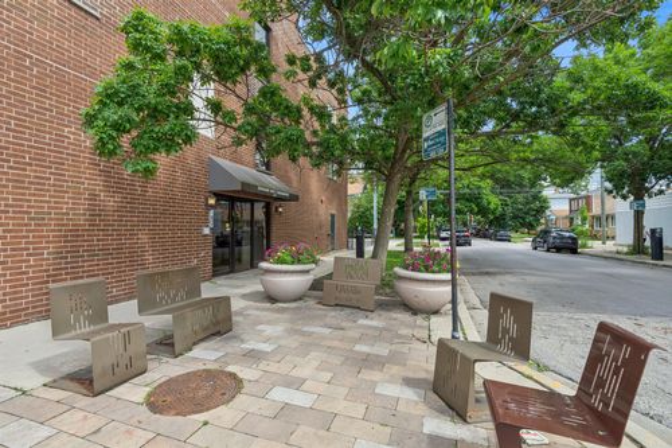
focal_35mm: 16
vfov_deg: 73.7
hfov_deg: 96.8
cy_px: 224
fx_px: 299
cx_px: 336
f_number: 8
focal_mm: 16
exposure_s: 1/400
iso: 200
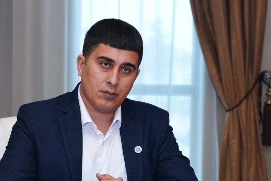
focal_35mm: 132
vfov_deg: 10.4
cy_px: 113
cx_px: 113
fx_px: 994
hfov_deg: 15.5
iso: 2000
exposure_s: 1/200
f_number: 5.6
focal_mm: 68
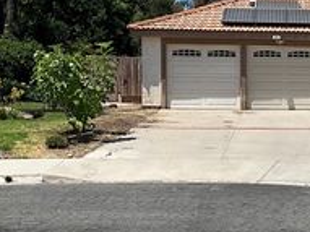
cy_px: 106
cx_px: 338
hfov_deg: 24.1
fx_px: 680
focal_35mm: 76
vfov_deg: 19.4
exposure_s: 1/2538
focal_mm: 3
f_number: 1.8
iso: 25
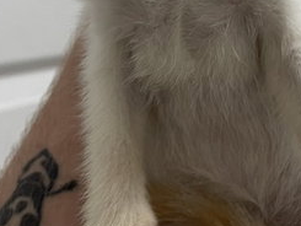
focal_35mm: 68
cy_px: -76
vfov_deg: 19.7
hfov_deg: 28.0
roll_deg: +6.5
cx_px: 241
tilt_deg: +8.8
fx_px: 592
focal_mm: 5.1
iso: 200
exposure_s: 1/60
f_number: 1.6
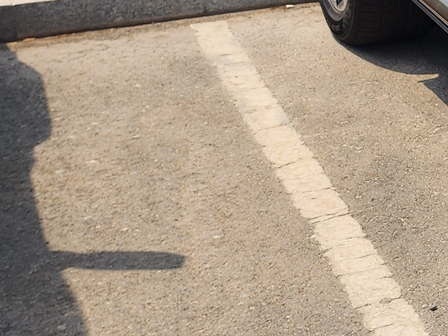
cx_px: 1040
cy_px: -95
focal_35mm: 108
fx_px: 1398
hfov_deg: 13.7
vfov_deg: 13.2
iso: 12
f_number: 1.8
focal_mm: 6.4
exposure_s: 1/871
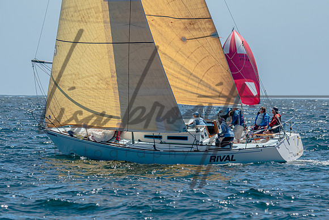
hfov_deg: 4.4
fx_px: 4295
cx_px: 172
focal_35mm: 470
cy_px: 122
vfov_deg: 2.9
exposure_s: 1/2000
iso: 200
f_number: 5.6
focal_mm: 260
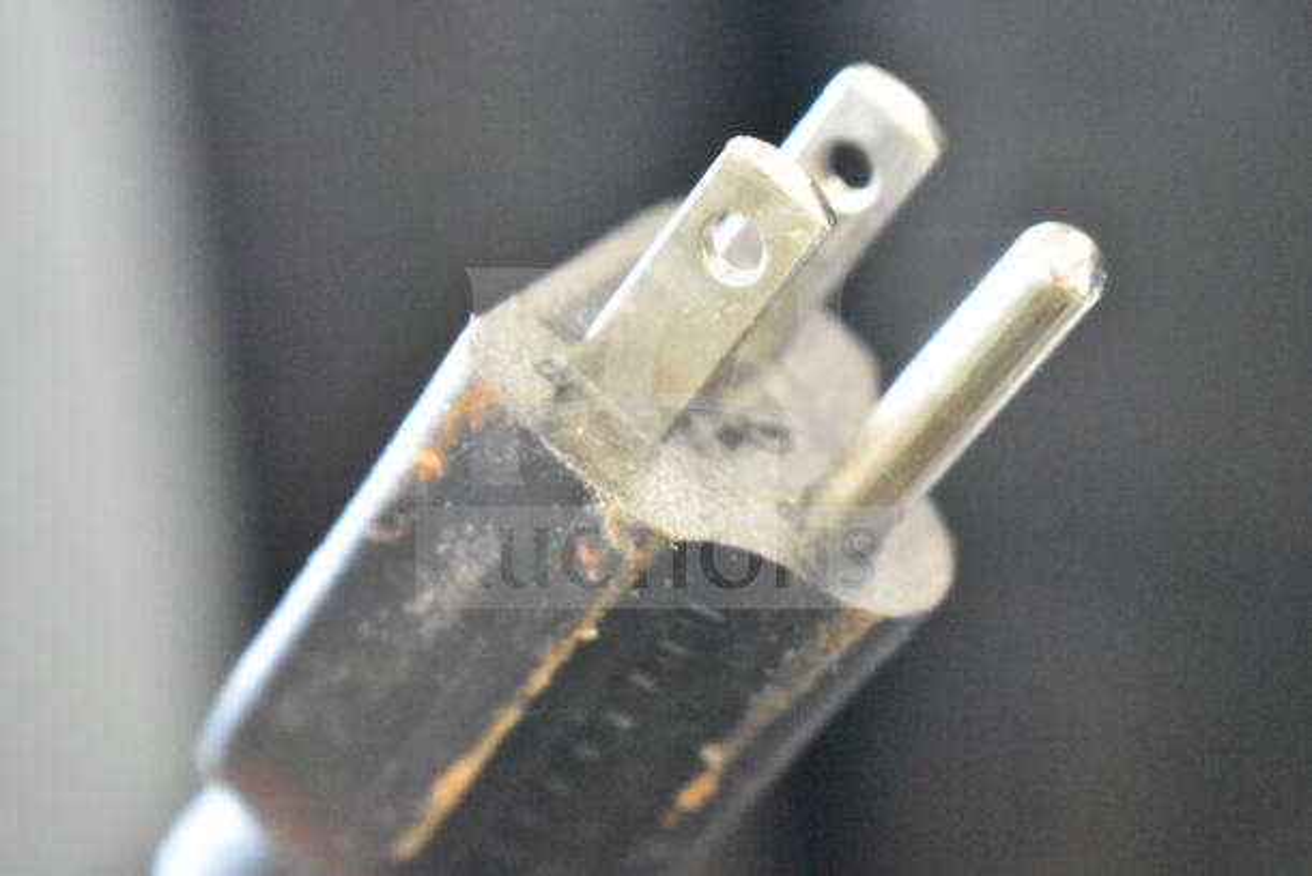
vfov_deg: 16.6
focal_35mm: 82
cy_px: 438
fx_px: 3007
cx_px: 656
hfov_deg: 24.6
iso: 22800
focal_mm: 55
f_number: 5.6
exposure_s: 1/100
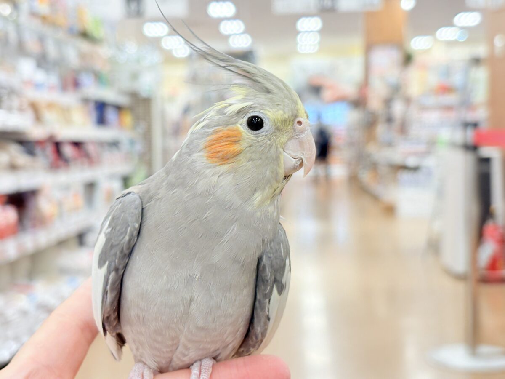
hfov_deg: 36.8
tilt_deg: -2.4
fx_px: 759
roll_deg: +1.1
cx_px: 252
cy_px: 190
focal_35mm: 52
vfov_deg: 28.0
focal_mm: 5.96
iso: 64
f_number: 1.6
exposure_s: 1/50
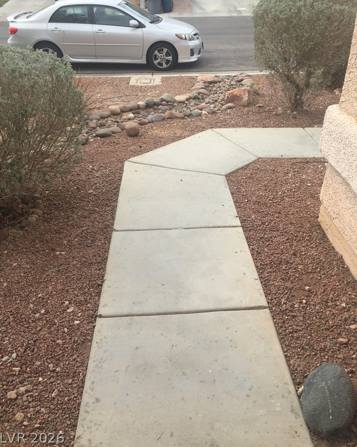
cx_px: 179
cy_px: 204
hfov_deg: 47.1
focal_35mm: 31
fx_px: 409
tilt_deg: -30.0
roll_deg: -1.6
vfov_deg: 57.1
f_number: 2.2
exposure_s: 1/1099
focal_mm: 4.15
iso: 32
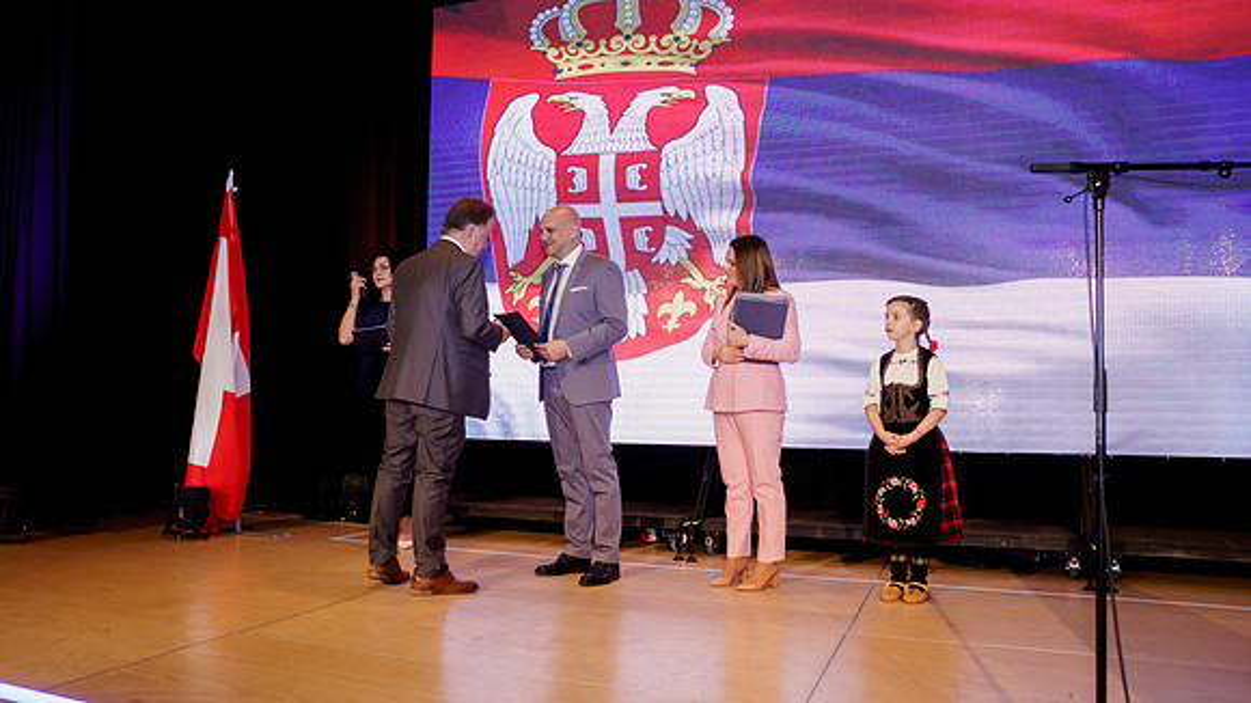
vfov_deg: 41.2
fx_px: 936
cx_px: 549
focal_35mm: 28
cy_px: 355
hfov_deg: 67.3
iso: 2500
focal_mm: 24
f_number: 4
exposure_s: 1/250
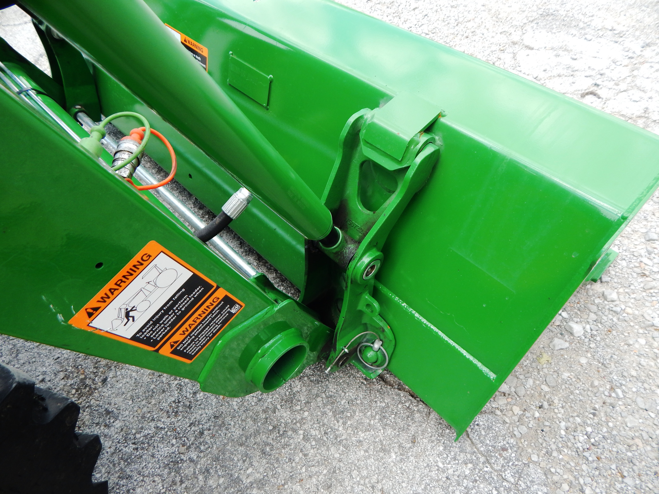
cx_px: 330
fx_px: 419
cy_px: 247
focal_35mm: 22
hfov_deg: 76.4
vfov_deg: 61.1
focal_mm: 4
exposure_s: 1/320
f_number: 3
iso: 125
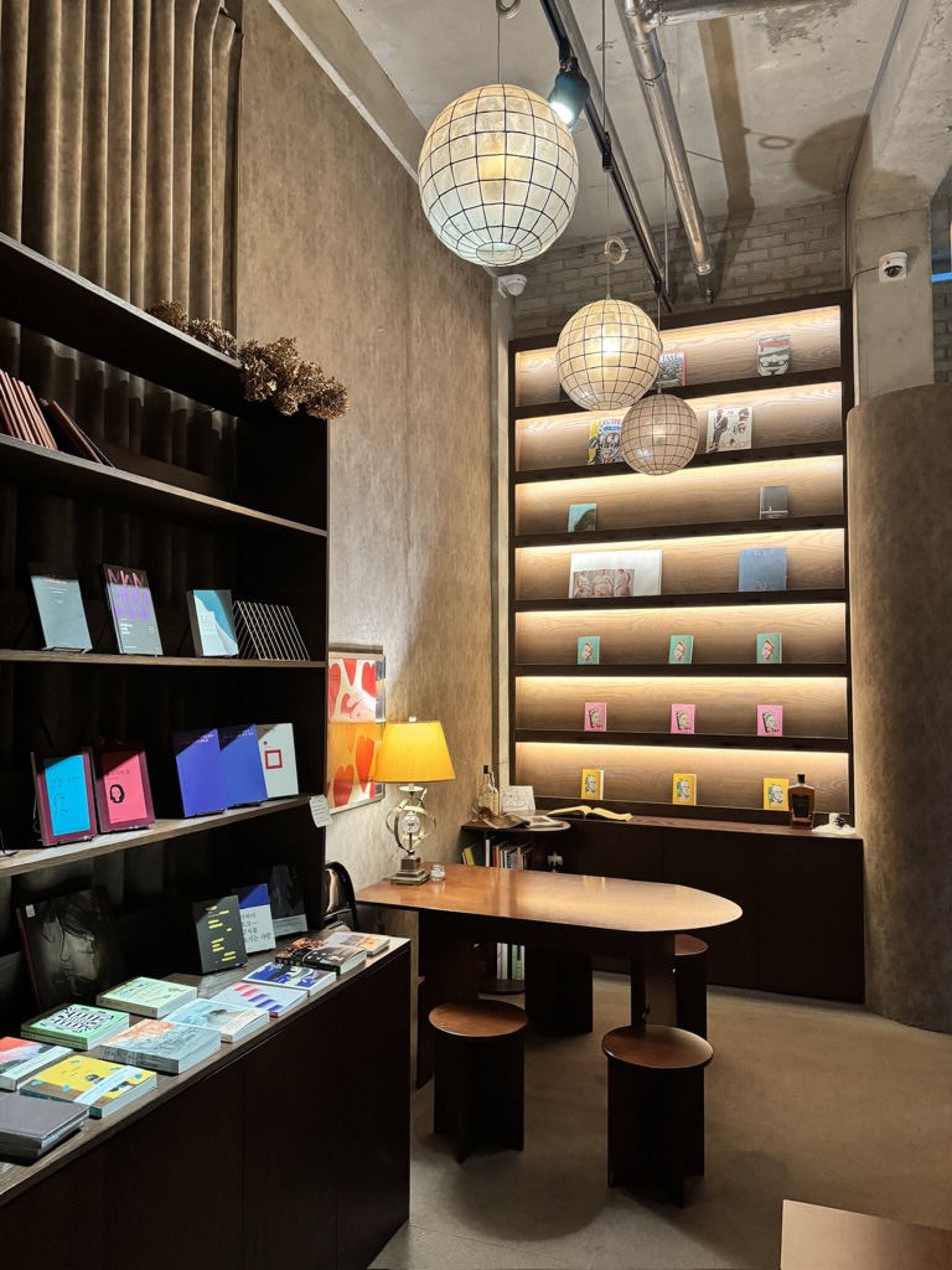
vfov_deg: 71.6
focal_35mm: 24
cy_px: 635
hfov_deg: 56.8
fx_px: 880
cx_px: 476
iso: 500
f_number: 1.78
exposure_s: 1/60
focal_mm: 6.86
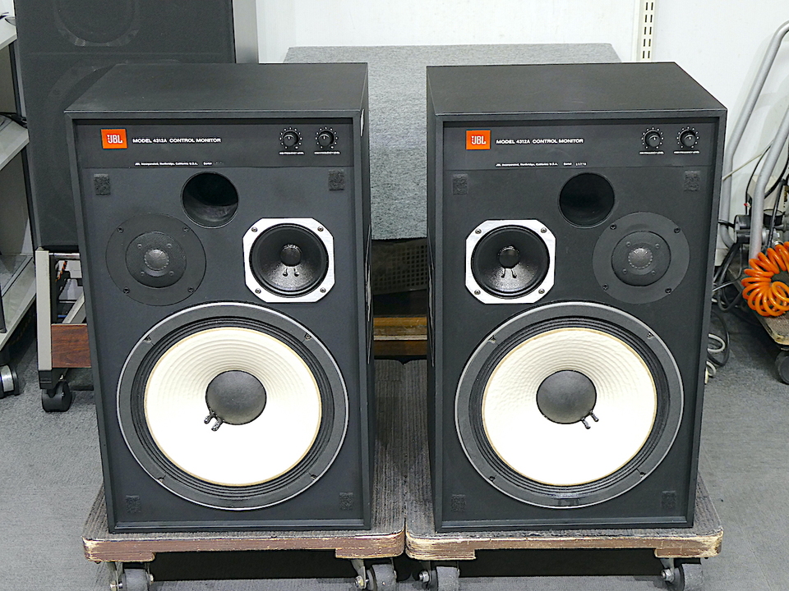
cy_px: 296
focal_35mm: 54
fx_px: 1231
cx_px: 394
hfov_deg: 35.5
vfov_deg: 27.0
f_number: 4.1
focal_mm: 9.6
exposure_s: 1/5
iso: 200
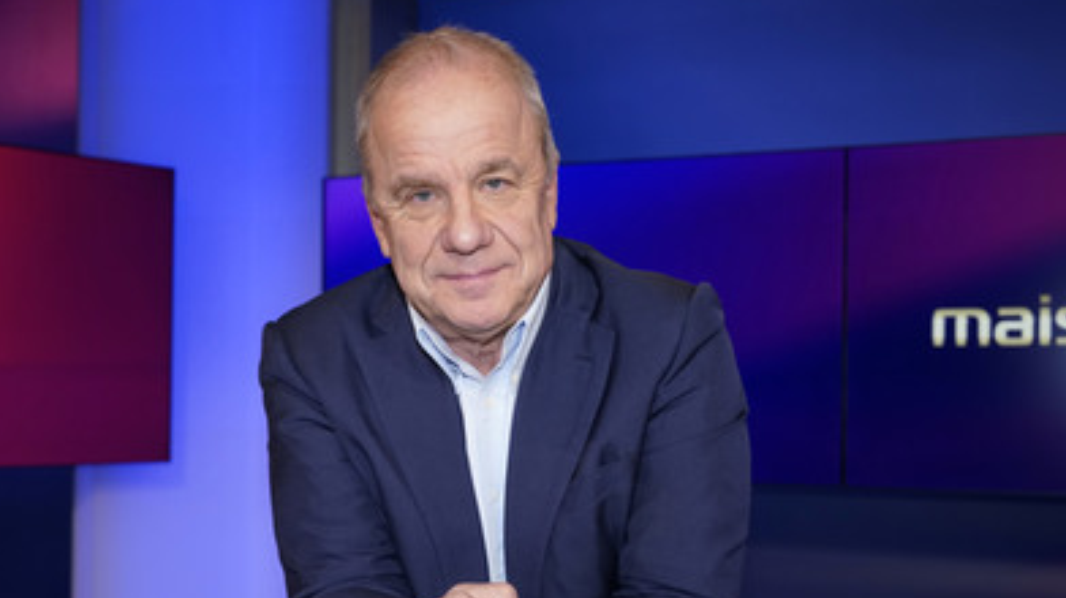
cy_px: 391
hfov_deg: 43.7
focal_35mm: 47
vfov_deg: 25.3
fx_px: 1328
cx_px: 483
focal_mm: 39
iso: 1600
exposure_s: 1/125
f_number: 5
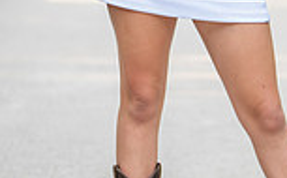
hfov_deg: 7.9
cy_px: -65
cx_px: 211
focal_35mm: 265
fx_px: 2069
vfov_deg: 4.9
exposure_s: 1/640
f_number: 1.2
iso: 125
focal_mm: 50
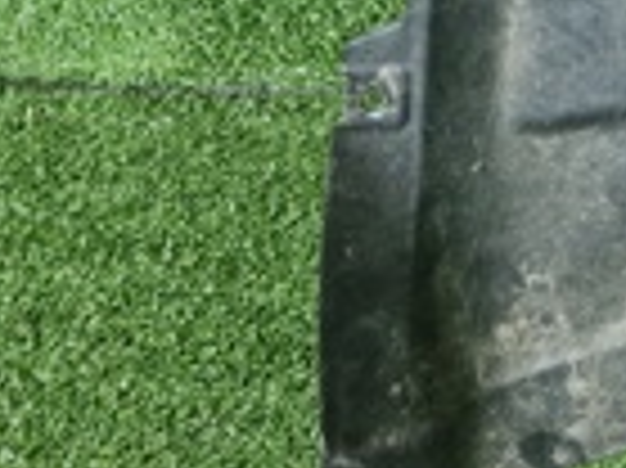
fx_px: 1915
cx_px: 838
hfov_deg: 17.3
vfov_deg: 13.2
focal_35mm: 106
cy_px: -238
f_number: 1.8
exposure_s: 1/100
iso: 125
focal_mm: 5.4
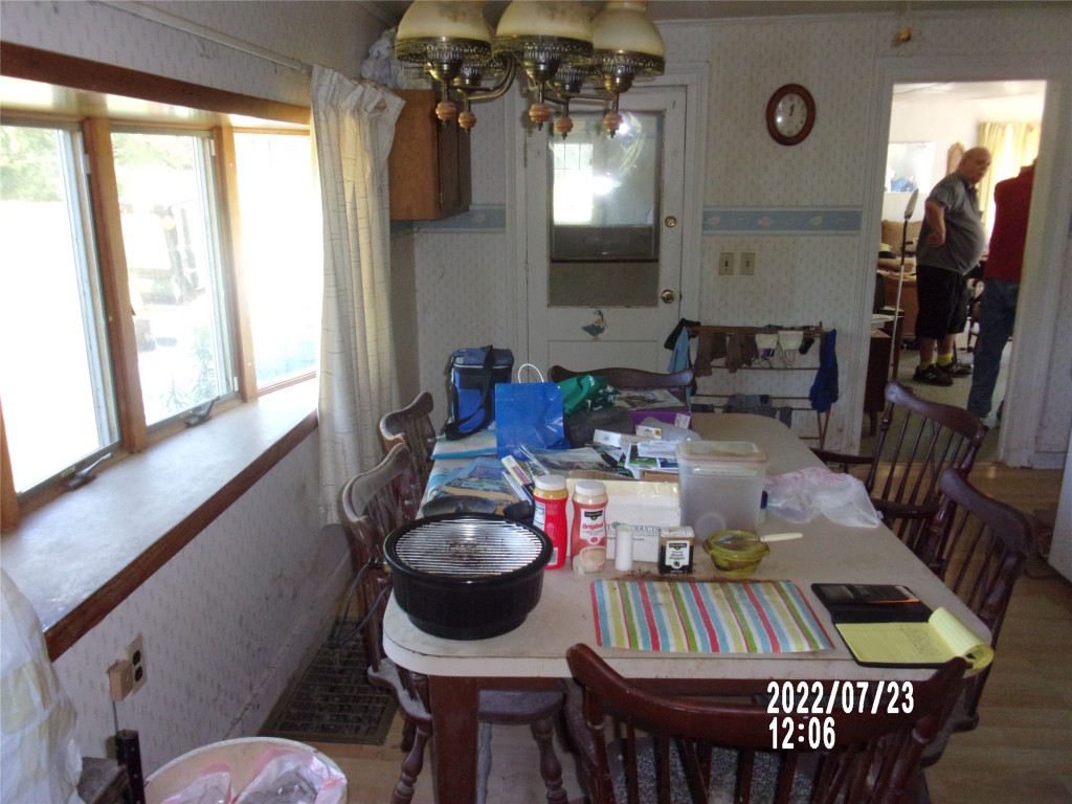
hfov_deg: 63.4
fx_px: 867
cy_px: 402
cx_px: 536
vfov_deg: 49.7
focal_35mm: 28
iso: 320
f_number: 3.9
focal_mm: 5.1
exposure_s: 1/34
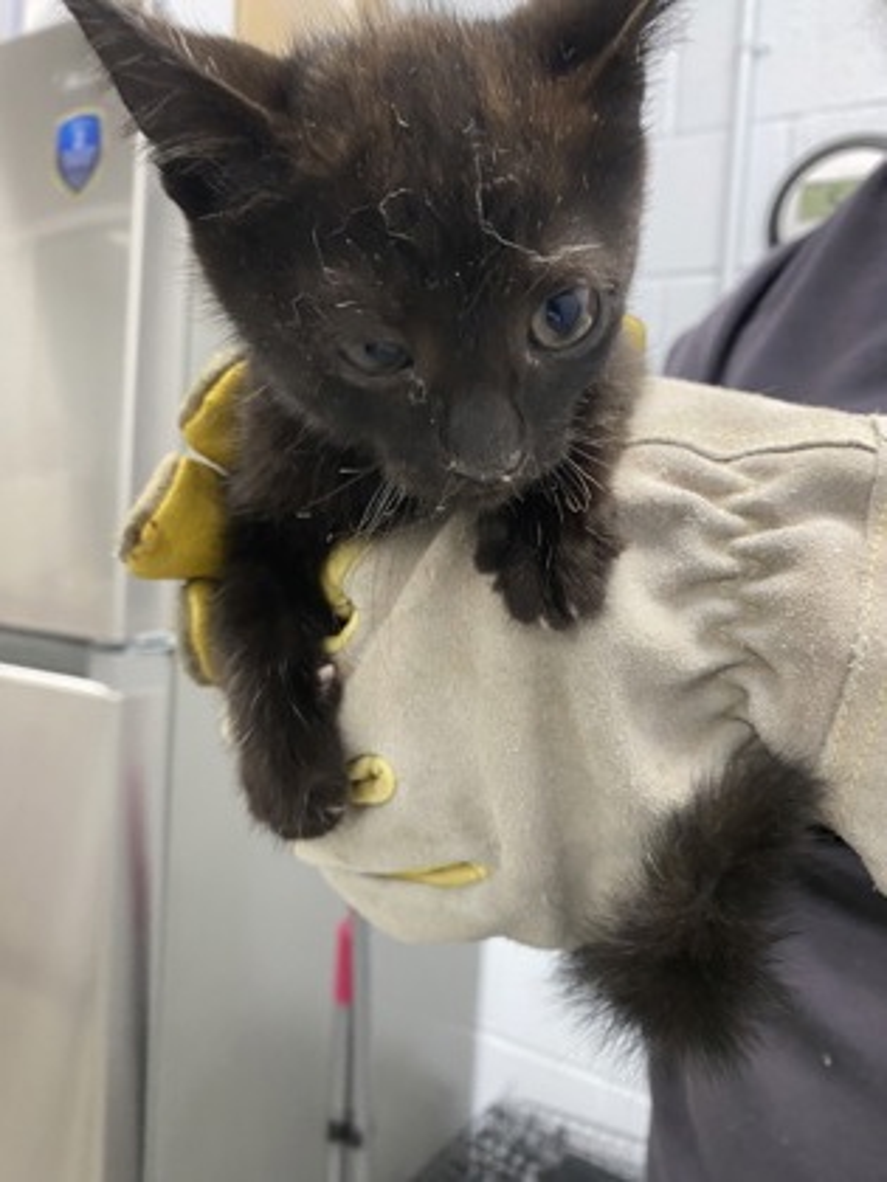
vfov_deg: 67.3
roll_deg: -2.2
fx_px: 888
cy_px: 591
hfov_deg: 53.1
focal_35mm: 26
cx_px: 444
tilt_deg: -2.0
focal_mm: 4.25
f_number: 1.8
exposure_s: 1/60
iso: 200
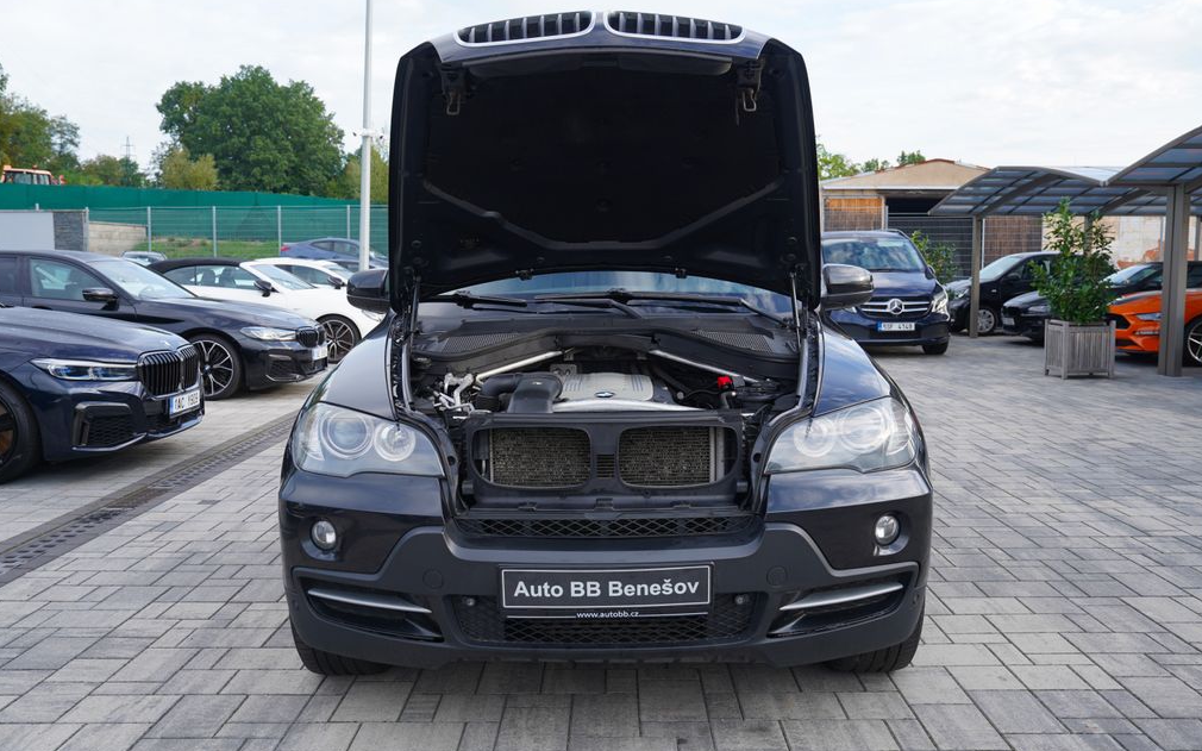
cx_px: 603
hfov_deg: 61.2
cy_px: 371
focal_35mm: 31
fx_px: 1015
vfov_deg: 40.6
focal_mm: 30
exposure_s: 1/125
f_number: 5.6
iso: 100
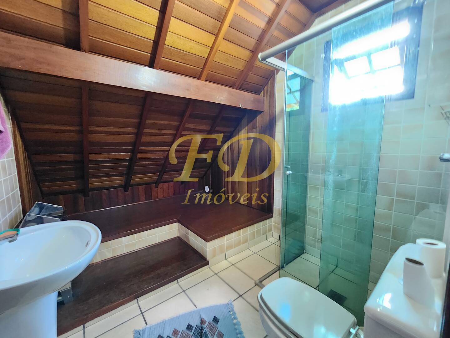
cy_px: 169
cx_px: 225
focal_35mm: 13
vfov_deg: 89.9
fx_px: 169
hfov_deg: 106.2
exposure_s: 1/24
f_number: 2.2
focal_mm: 2.2
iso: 2000
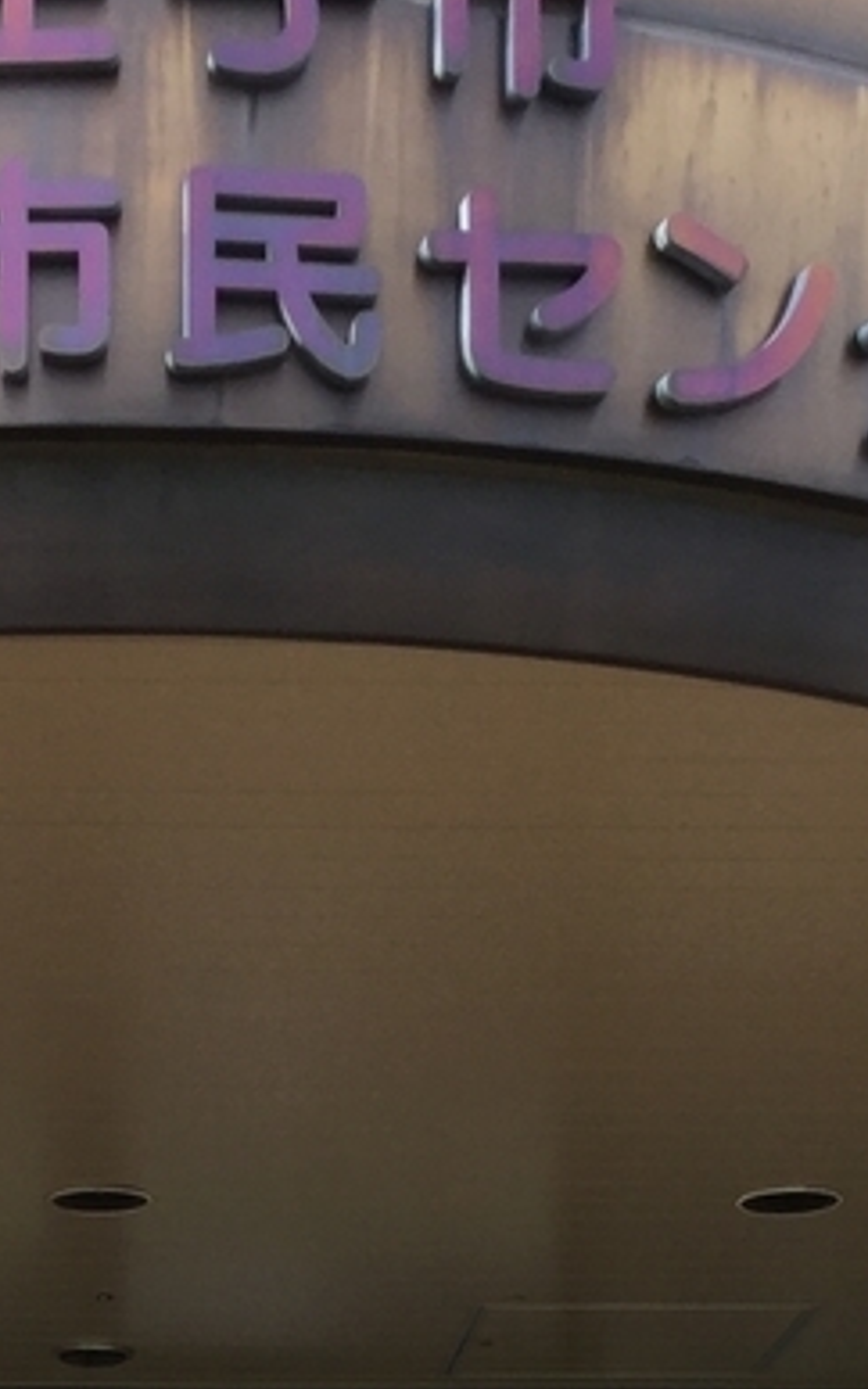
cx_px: 133
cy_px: 2021
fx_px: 3859
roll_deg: +1.3
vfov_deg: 18.3
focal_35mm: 102
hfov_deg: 12.8
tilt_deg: +2.4
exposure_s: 1/199
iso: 25
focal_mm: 3.3
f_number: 2.4
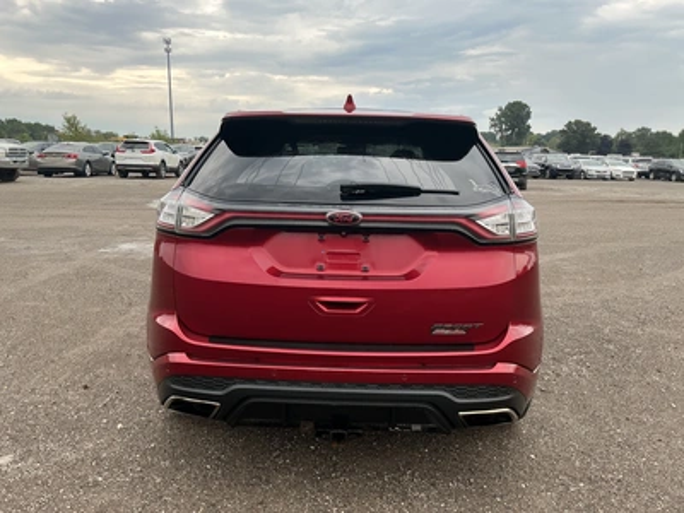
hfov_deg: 63.4
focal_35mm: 28
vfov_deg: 49.7
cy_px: 256
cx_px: 342
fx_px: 553
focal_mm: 3
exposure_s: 1/397
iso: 25
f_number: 1.8
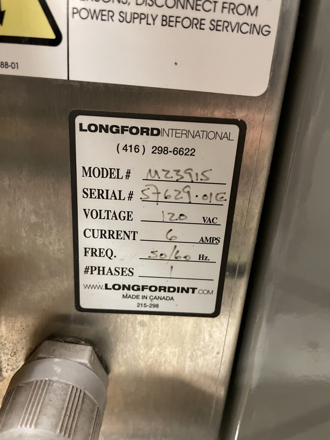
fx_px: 330
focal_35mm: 26
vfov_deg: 67.3
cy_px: 220
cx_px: 165
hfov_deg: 53.1
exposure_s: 1/40
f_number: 1.6
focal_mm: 4.2
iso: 640
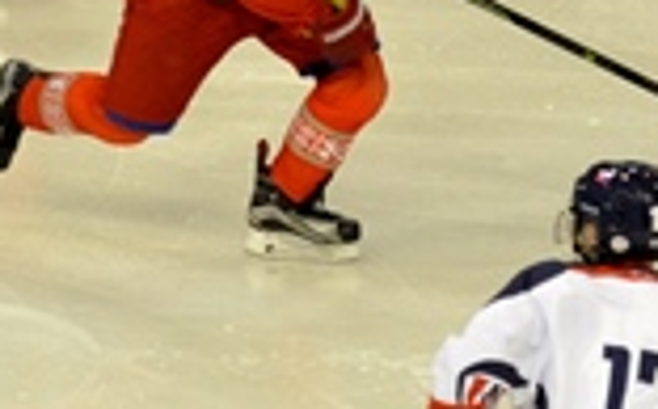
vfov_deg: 1.9
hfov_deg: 3.1
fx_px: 12338
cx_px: -21
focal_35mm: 689
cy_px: 55
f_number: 2.8
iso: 1250
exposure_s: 1/640
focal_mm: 110
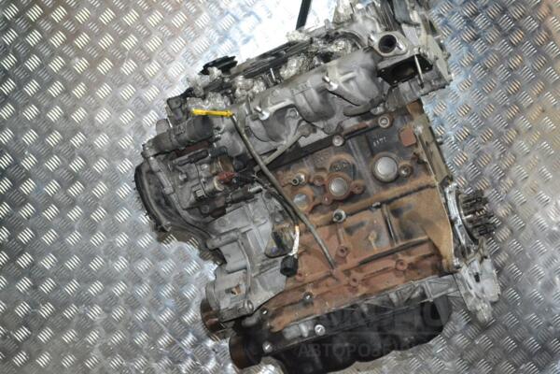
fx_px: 980
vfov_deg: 21.6
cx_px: 280
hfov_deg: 31.9
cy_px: 187
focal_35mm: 63
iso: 3200
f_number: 5.3
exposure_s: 1/60
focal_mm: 42
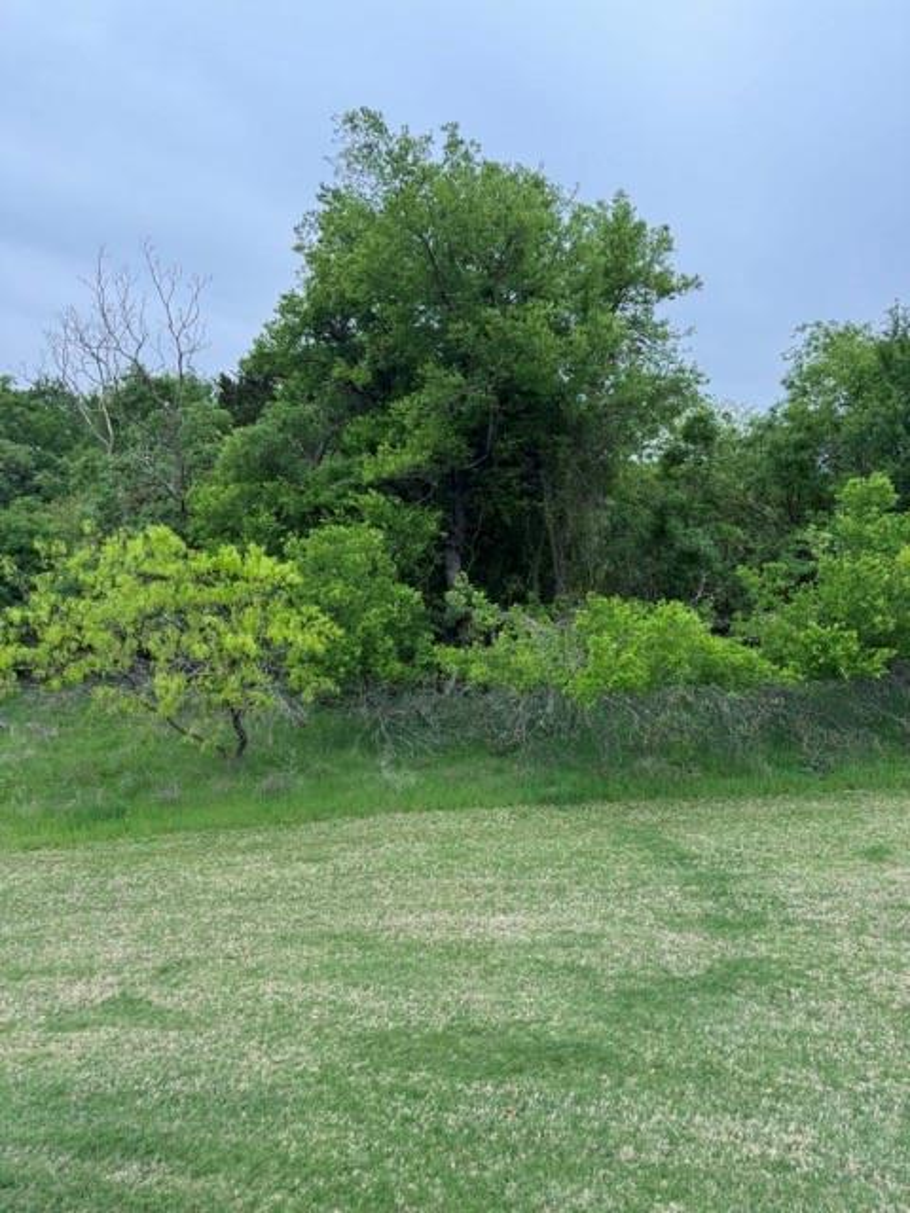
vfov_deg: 71.6
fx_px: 841
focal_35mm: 24
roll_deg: +0.3
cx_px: 455
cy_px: 606
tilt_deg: +0.7
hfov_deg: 56.8
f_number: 1.78
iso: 80
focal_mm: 6.76
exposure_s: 1/747
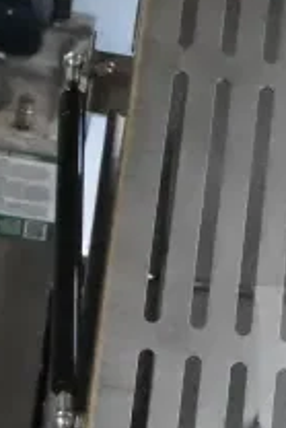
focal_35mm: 132
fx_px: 1570
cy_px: 450
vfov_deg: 15.2
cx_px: 434
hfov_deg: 10.1
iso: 6400
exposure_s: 1/320
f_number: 9
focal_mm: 20
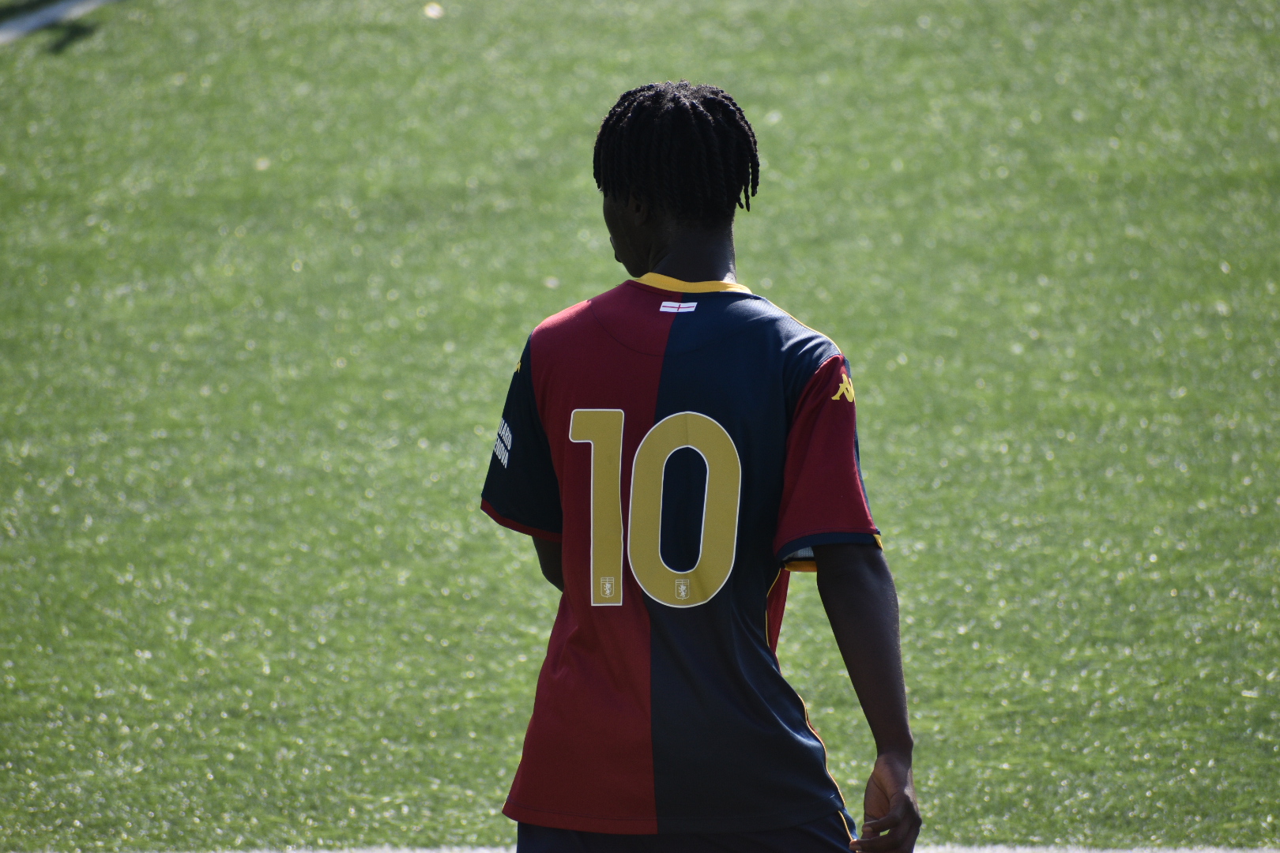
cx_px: 640
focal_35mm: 450
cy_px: 426
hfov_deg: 4.6
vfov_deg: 3.1
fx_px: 15999
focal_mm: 300
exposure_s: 1/1000
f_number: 6.3
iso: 500
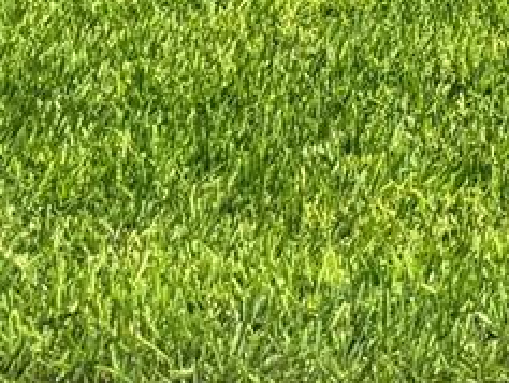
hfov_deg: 9.7
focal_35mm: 162
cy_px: -749
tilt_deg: +4.7
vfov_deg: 7.9
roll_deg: +0.8
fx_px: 2383
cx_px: 1475
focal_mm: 6.76
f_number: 1.78
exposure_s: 1/3413
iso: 80
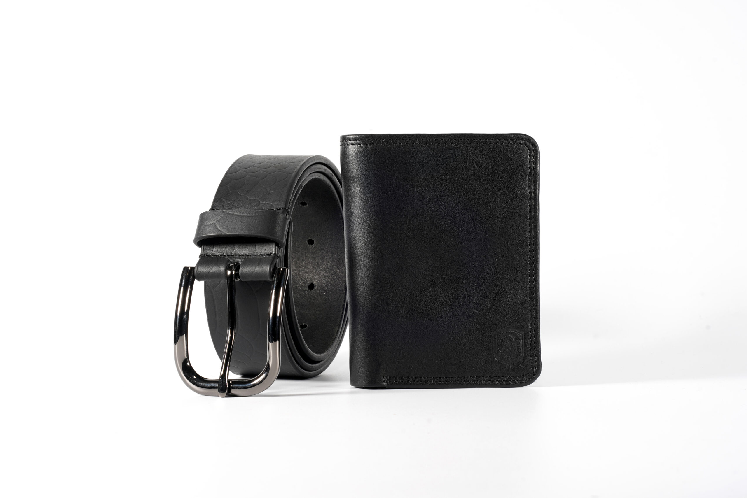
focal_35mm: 85
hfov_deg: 23.9
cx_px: 374
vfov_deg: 16.1
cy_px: 249
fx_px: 1764
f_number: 13
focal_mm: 85
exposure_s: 1/80
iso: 100
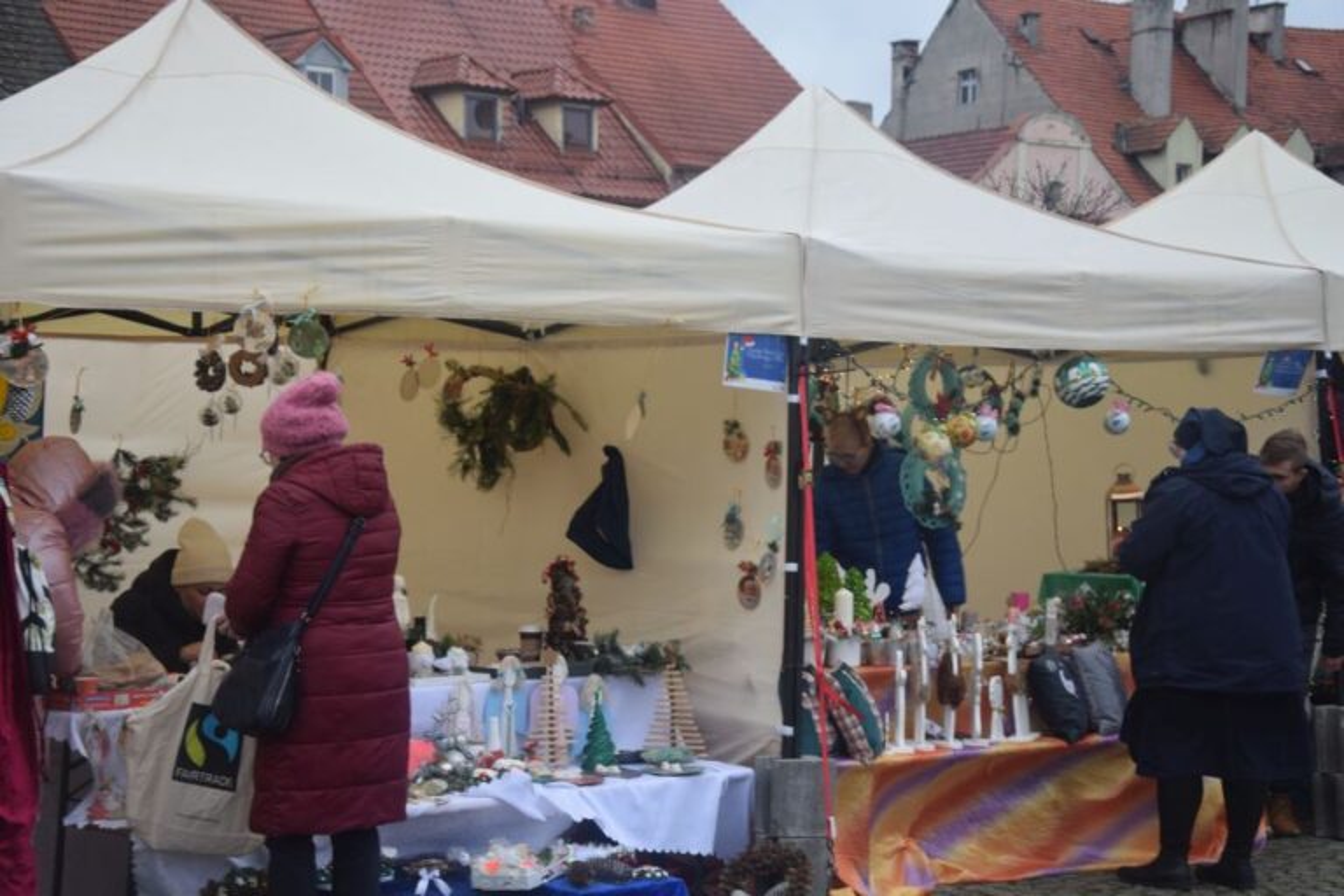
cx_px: 672
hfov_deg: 28.1
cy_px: 448
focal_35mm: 72
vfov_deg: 18.9
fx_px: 2688
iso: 400
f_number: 5.6
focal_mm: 48
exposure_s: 1/125
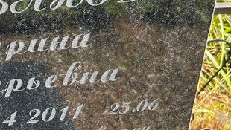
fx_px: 448
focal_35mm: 73
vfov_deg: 16.6
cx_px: -20
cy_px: 78
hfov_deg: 26.7
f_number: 1.5
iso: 50
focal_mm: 5.7
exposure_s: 1/443
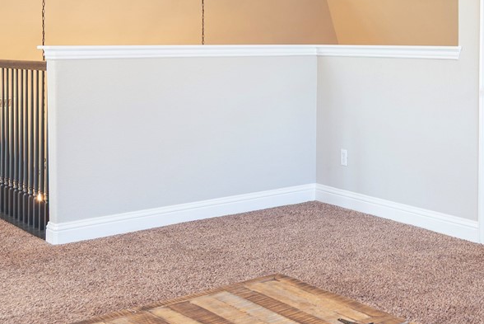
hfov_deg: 31.4
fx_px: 794
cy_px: 49
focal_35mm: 59
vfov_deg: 22.6
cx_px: 485
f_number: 7.1
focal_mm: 16
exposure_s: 1/1.25
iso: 100
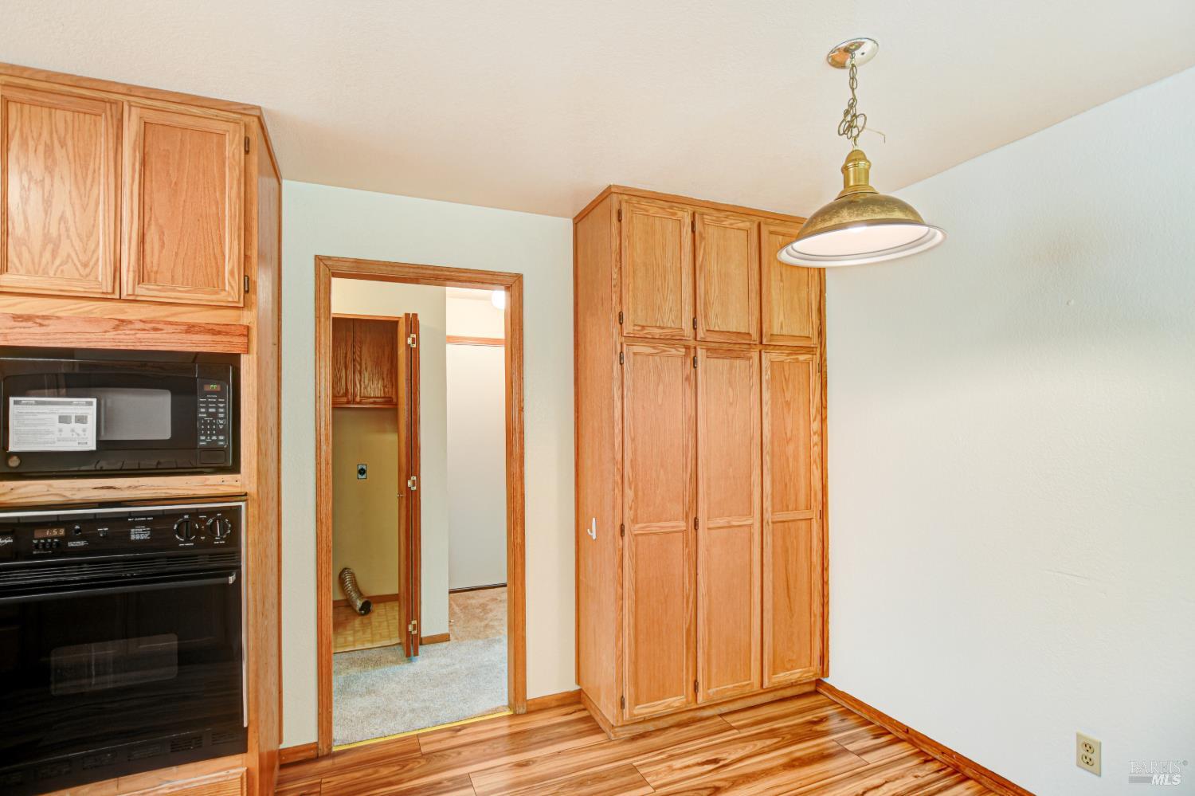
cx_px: 598
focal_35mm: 16
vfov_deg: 73.7
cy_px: 398
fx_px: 531
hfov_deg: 96.8
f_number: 3.5
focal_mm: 11
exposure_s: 1/30
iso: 100
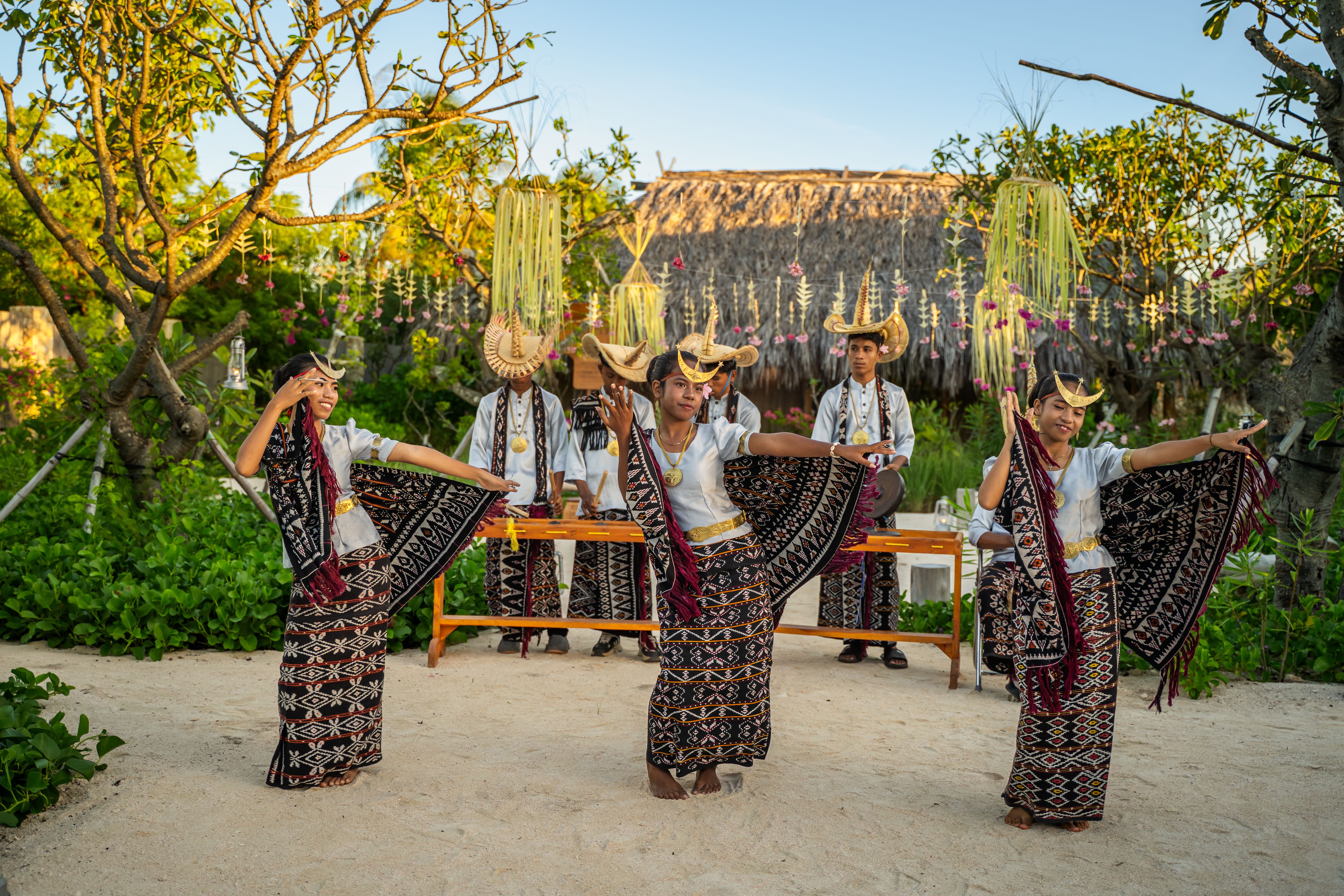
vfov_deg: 34.2
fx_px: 1456
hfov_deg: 49.6
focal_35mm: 39
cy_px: 448
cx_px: 672
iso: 320
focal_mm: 39
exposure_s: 1/1000
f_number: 2.8
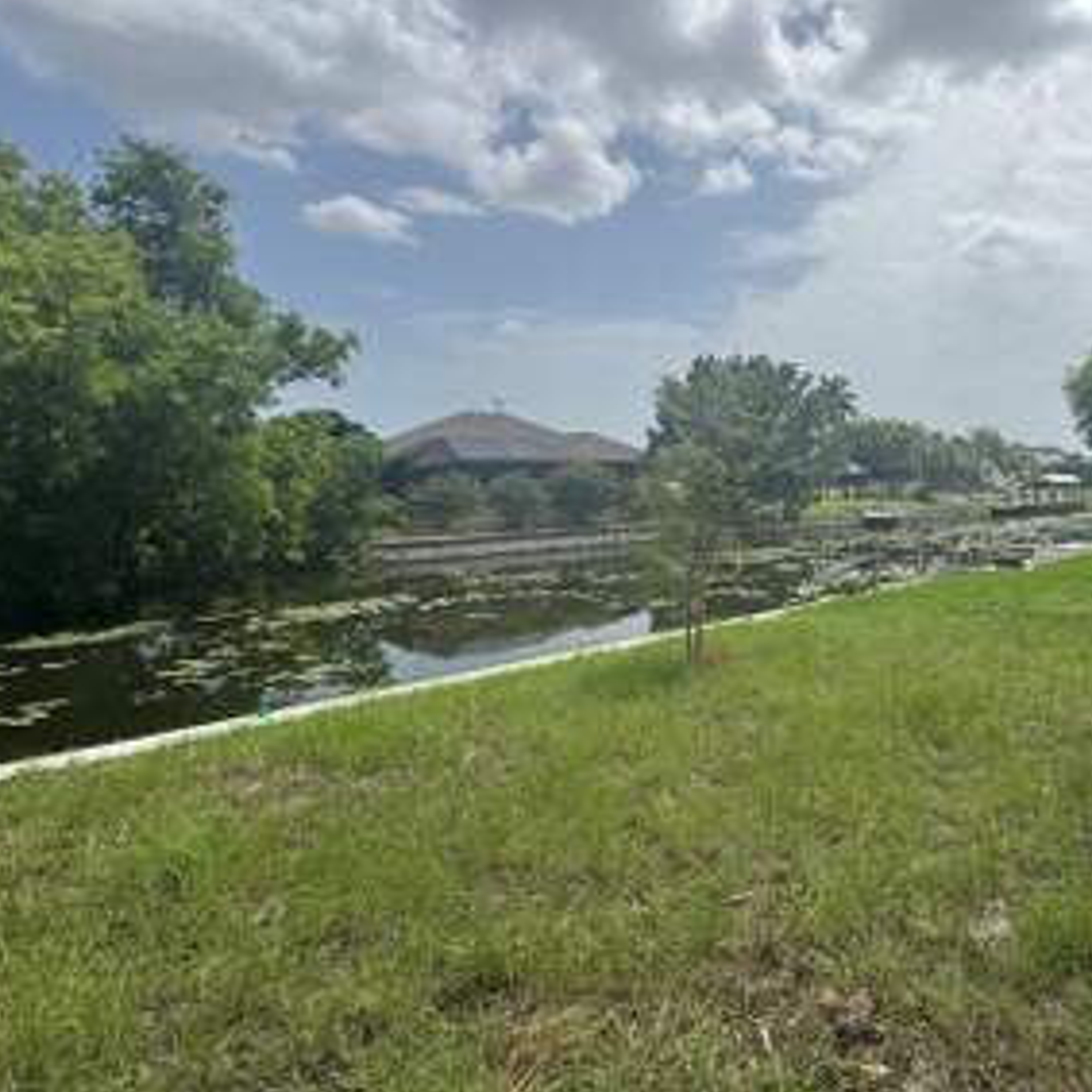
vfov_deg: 72.0
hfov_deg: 67.7
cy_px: 494
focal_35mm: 21
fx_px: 749
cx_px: 814
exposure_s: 1/3906
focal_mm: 2.22
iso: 40
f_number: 2.2
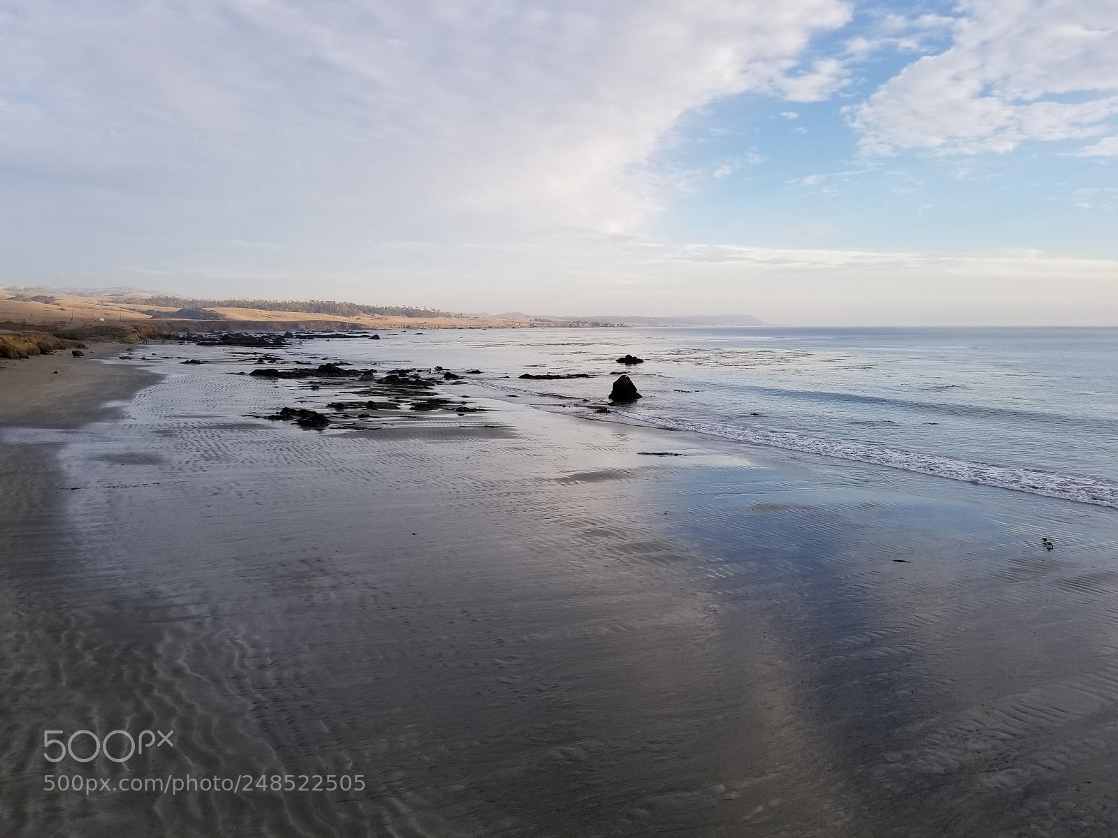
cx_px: 559
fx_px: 840
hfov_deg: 67.3
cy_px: 419
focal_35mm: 26
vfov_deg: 53.1
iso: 50
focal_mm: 4.25
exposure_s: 1/1292
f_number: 1.7
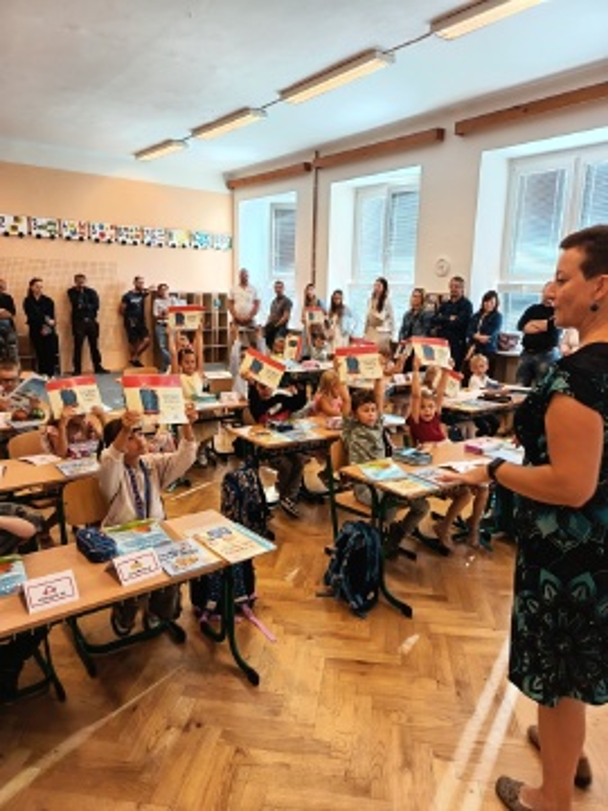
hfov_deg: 56.8
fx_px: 562
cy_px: 406
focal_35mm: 24
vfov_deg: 71.6
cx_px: 304
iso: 617
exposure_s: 1/100
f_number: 1.75
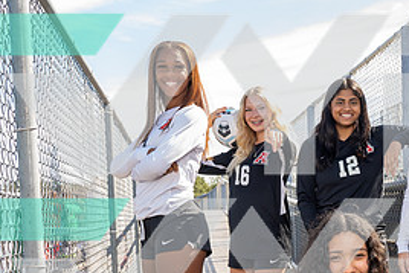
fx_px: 739
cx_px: 359
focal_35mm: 65
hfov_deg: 29.8
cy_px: 280
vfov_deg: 20.2
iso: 400
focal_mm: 30
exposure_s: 1/250
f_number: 7.1
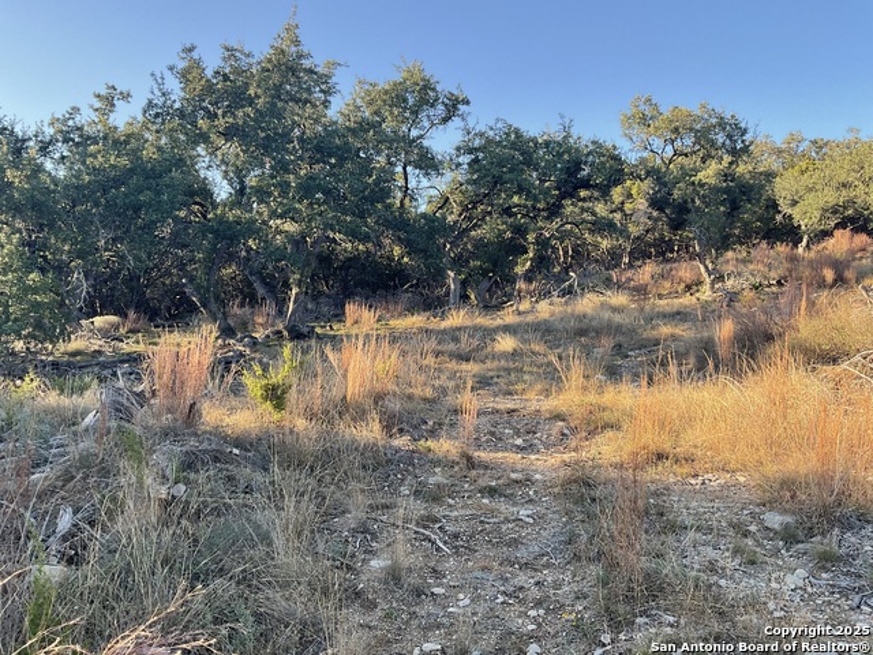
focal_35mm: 29
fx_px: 731
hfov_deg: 61.7
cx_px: 436
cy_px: 328
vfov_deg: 48.2
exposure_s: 1/225
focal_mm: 3
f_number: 1.8
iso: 16
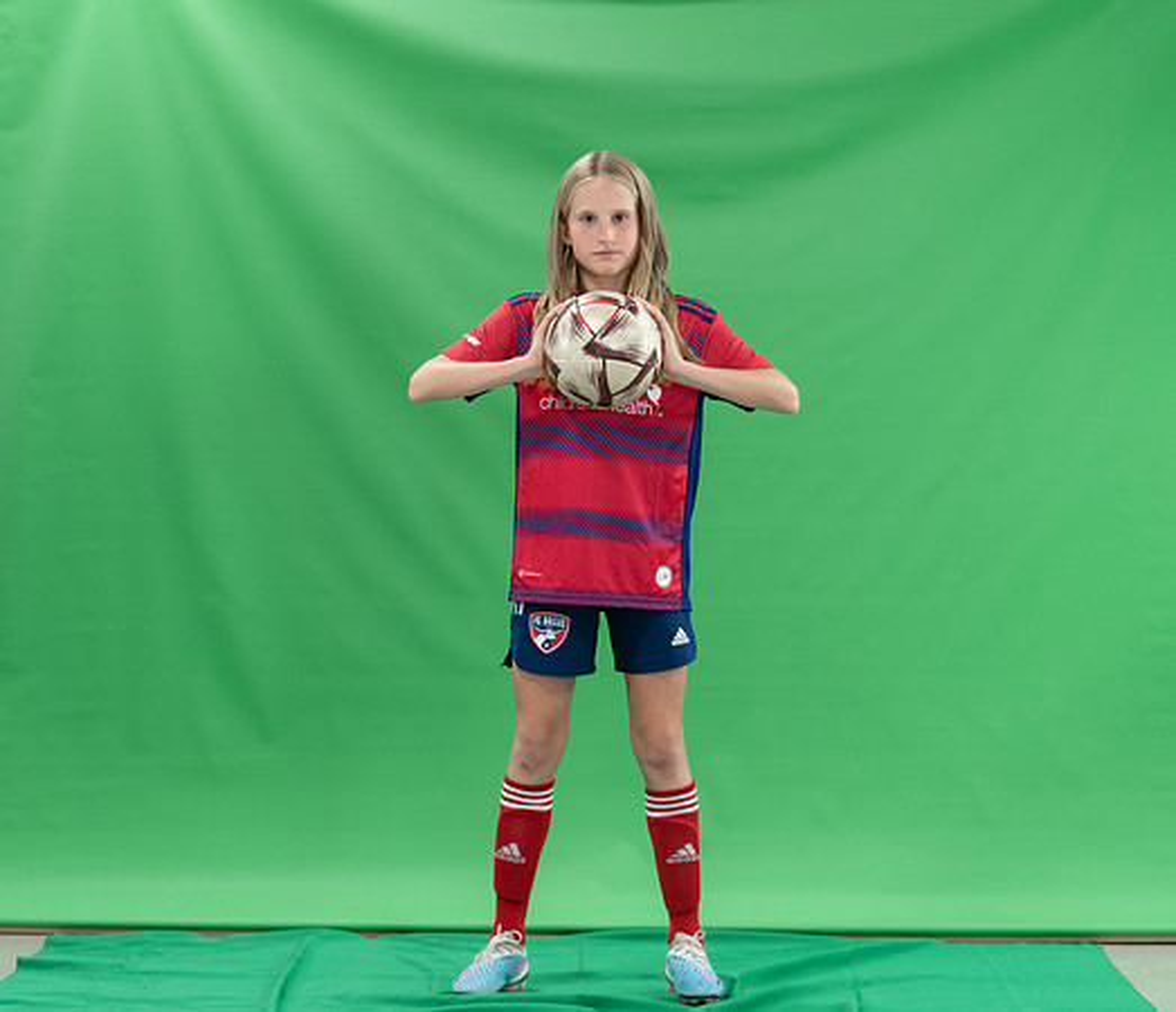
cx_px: 616
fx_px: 3030
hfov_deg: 22.0
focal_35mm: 85
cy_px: 505
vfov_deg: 19.0
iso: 1000
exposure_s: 1/250
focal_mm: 70
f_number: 2.8
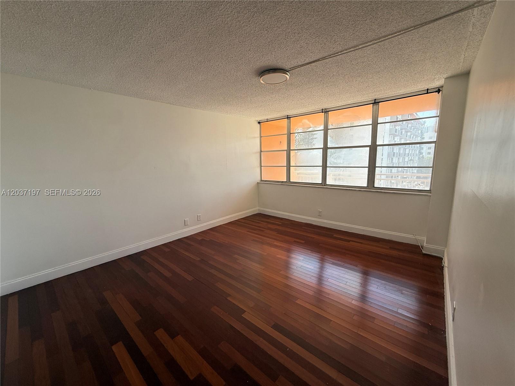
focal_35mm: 14
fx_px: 208
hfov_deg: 102.1
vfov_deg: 85.7
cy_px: 193
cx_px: 258
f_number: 2.2
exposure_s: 1/224
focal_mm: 2.22
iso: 50
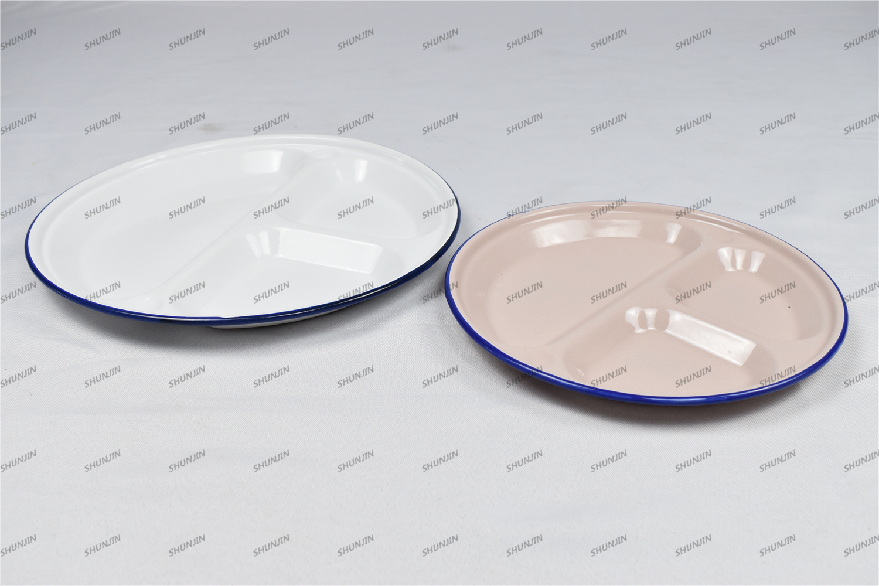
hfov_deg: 51.3
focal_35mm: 38
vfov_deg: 35.5
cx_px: 440
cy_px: 293
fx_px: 916
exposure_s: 1/60
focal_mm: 25
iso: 400
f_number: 8
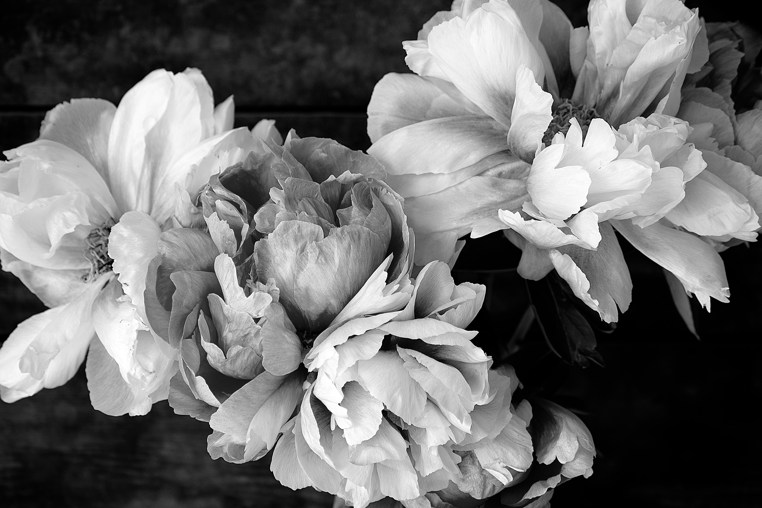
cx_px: 381
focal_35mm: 153
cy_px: 254
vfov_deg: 9.0
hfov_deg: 13.4
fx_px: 3238
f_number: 5.6
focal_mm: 102
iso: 100
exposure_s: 1/40
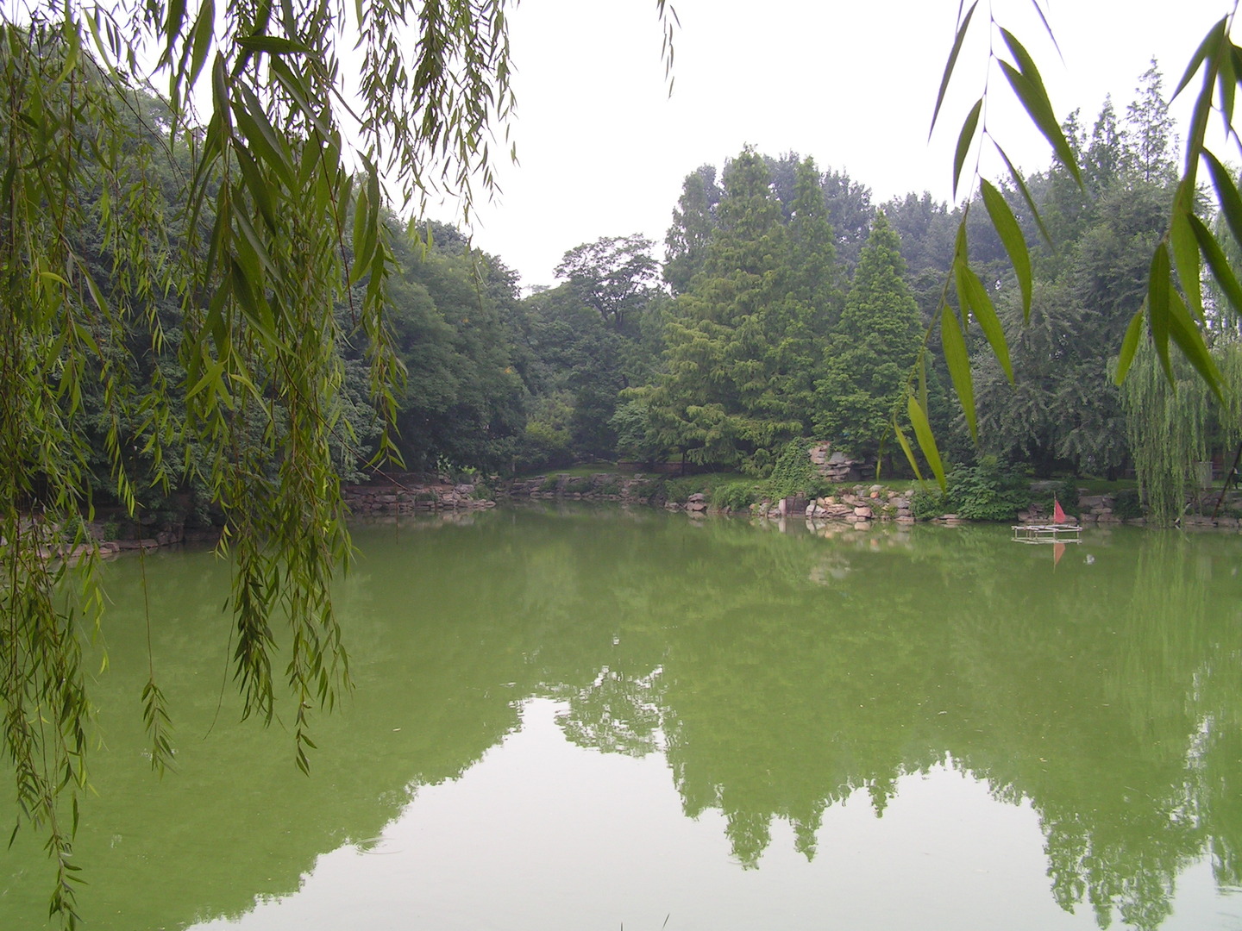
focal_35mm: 38
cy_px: 466
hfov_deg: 49.0
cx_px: 621
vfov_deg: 37.7
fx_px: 1363
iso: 50
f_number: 5.6
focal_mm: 6.3
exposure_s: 1/125
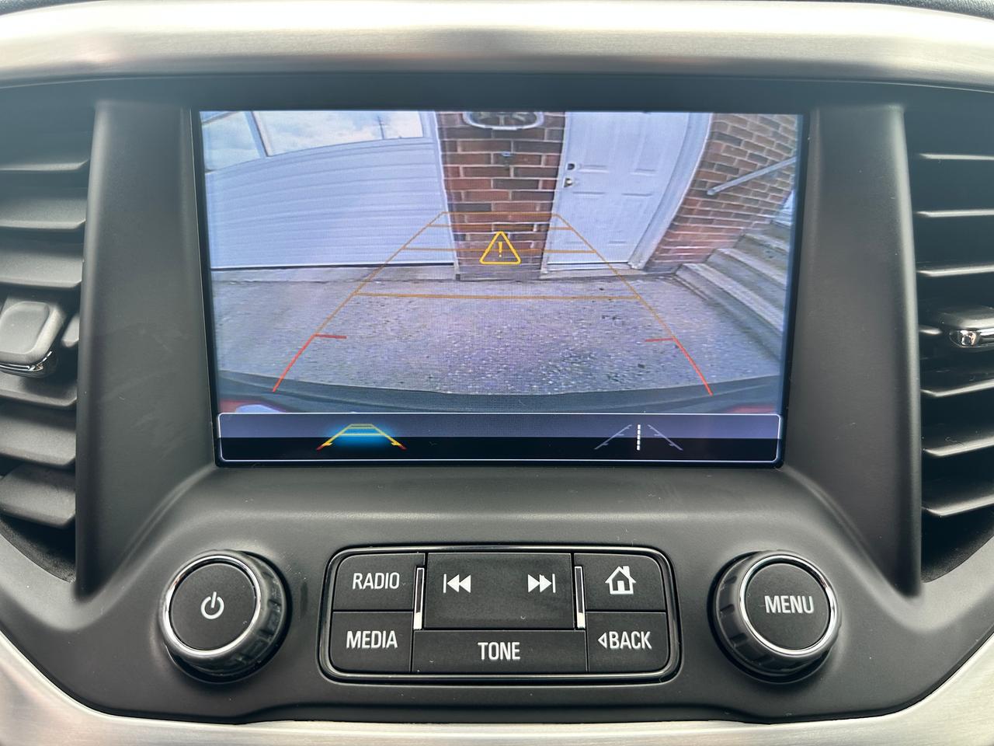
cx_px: 497
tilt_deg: -21.0
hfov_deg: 71.6
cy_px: 373
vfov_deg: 56.8
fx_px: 689
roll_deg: -0.4
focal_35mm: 24
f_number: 1.78
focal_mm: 6.86
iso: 64
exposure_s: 1/121
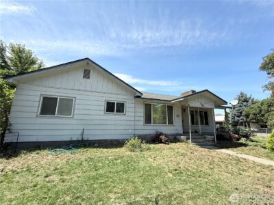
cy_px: 102
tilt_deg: +10.4
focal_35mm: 14
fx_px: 111
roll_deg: -1.3
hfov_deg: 102.1
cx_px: 137
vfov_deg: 85.7
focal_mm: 2.22
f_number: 2.2
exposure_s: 1/1211
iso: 50
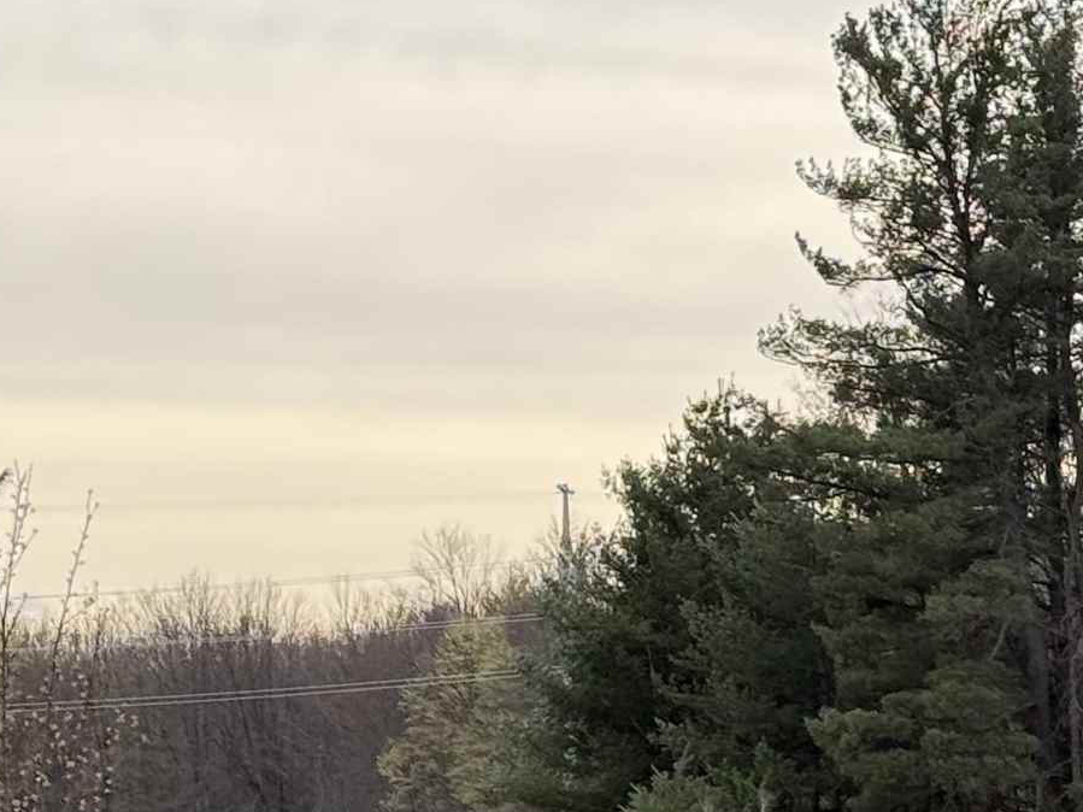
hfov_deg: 11.7
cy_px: 861
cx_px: 1372
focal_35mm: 164
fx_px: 5130
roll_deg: +0.5
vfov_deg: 9.0
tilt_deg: +1.2
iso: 80
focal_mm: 6.76
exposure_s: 1/1575
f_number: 1.78
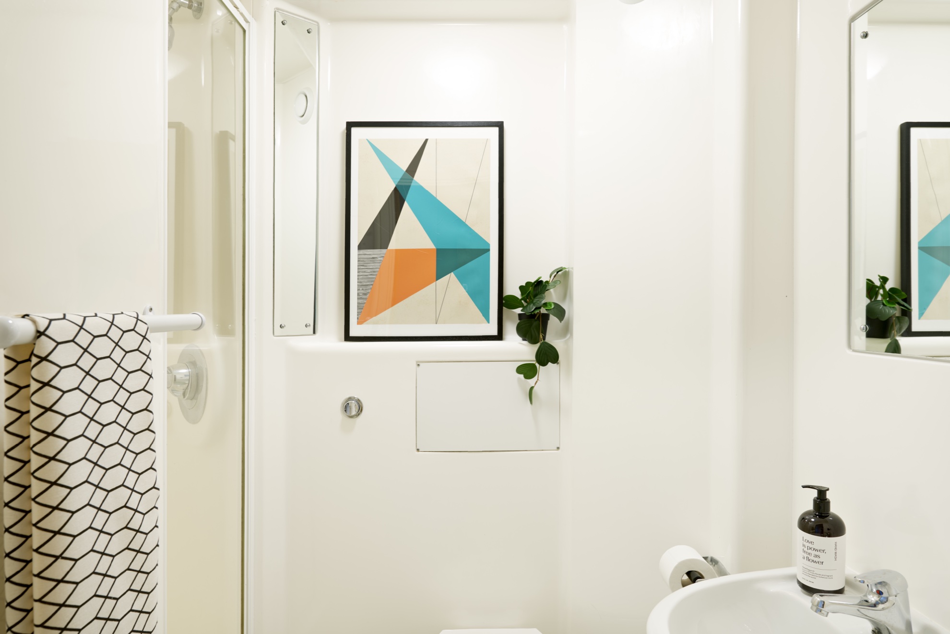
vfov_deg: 53.2
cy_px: 317
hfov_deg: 73.7
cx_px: 475
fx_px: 633
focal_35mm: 24
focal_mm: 24
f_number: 10
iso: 50
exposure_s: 1
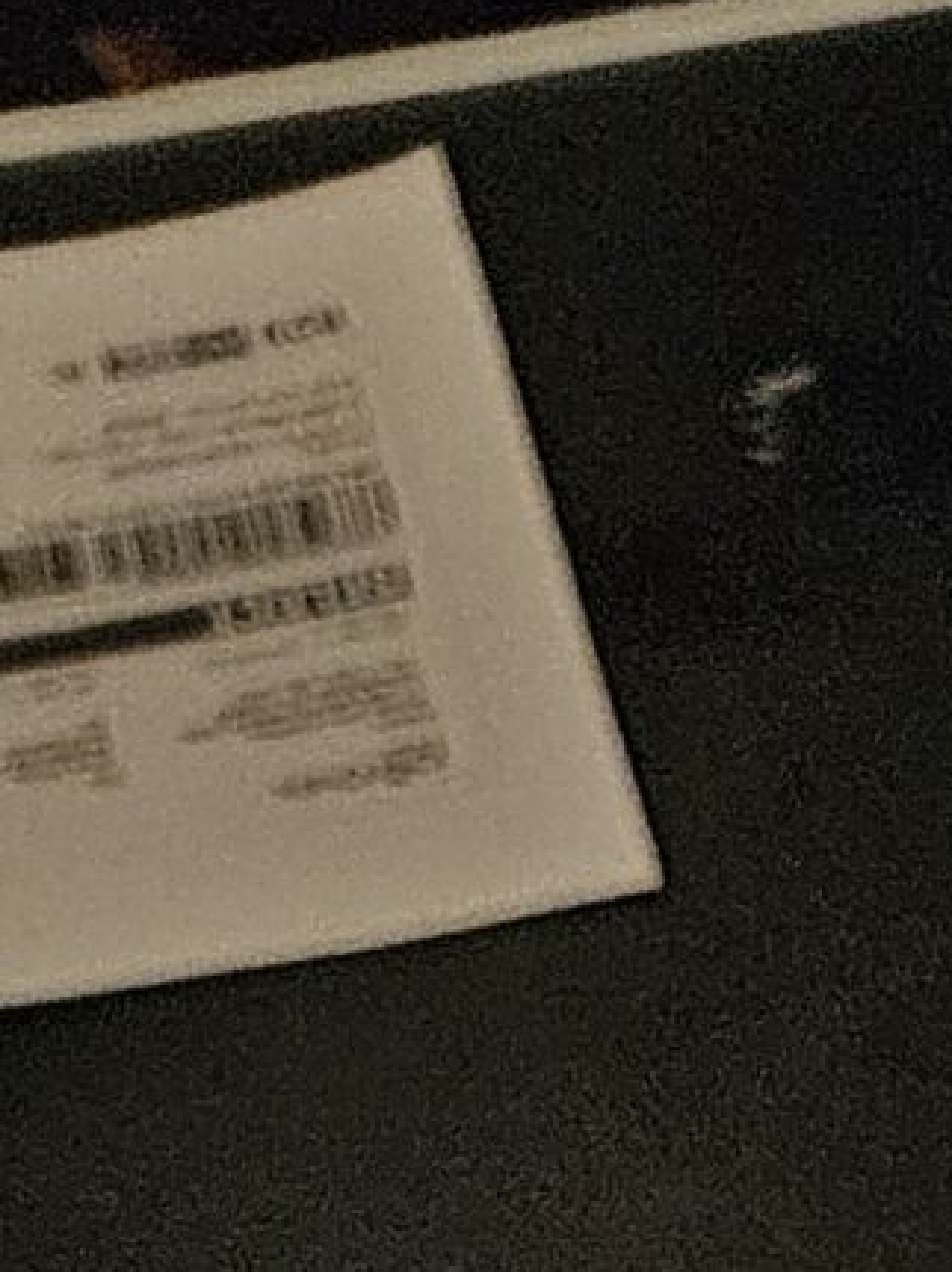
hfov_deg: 9.1
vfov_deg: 10.7
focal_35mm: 137
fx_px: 5029
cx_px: 2696
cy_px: 3603
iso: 400
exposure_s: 1/120
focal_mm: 5.4
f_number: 1.8
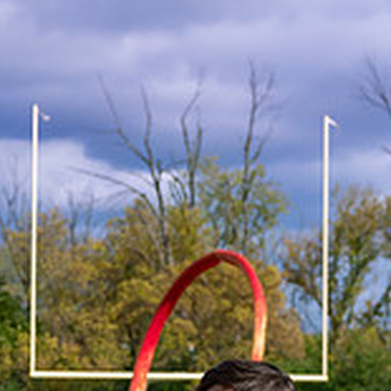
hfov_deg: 7.1
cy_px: 442
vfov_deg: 7.2
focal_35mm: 241
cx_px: -279
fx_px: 3080
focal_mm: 70
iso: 1600
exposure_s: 1/5000
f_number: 10
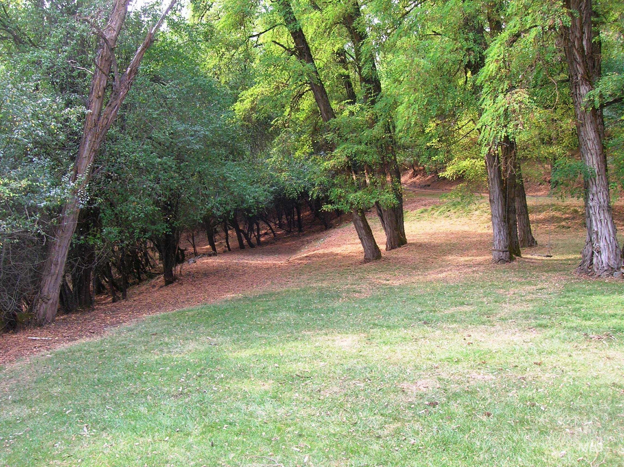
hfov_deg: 54.0
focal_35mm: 34
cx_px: 312
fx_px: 612
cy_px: 234
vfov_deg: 41.7
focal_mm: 5.7
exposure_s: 1/22.6
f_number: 4.9
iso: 50
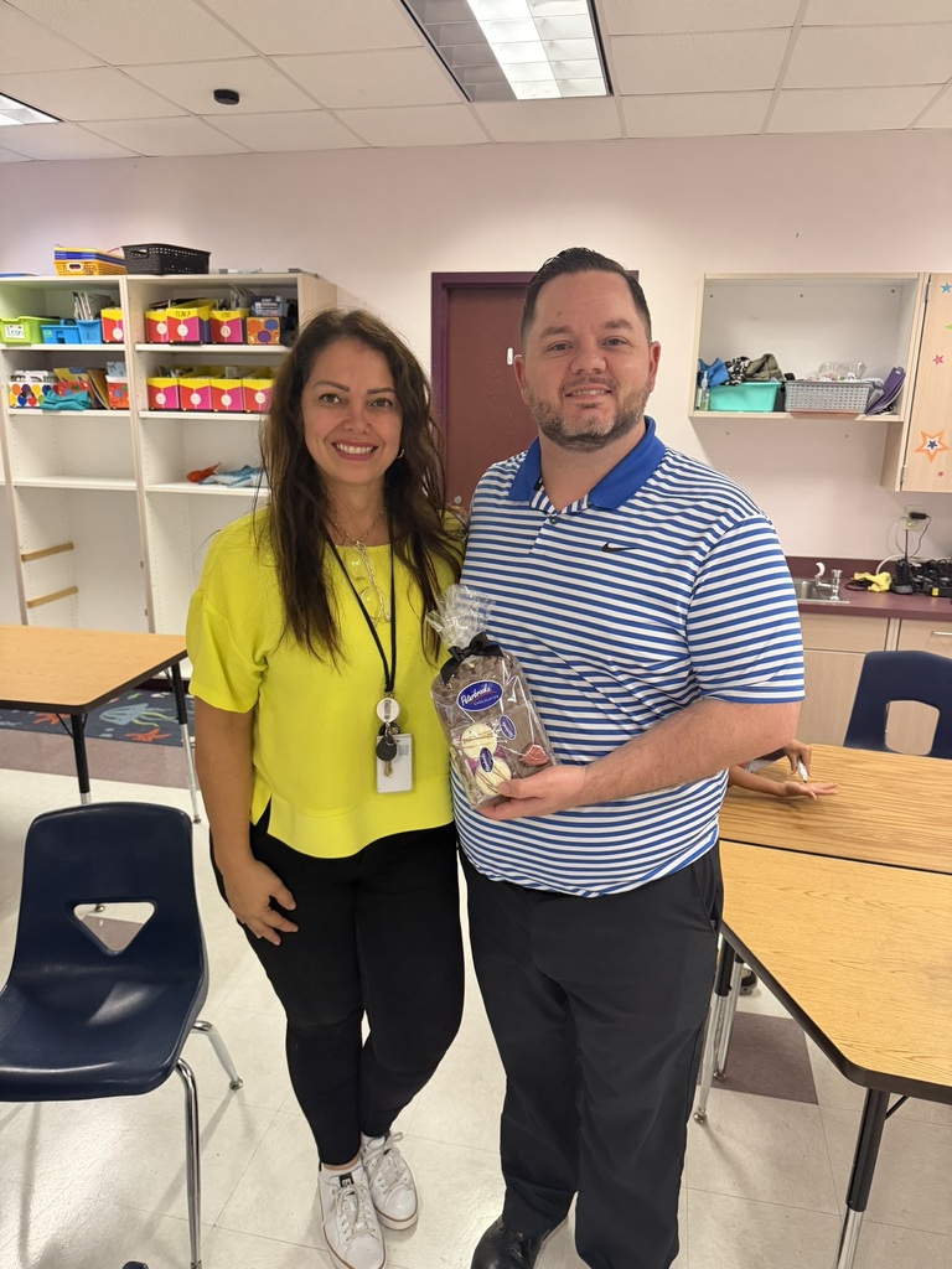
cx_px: 476
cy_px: 634
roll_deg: -1.3
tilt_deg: -14.8
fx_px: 880
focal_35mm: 24
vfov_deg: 71.6
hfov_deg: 56.8
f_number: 1.78
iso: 400
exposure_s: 1/60
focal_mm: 6.76
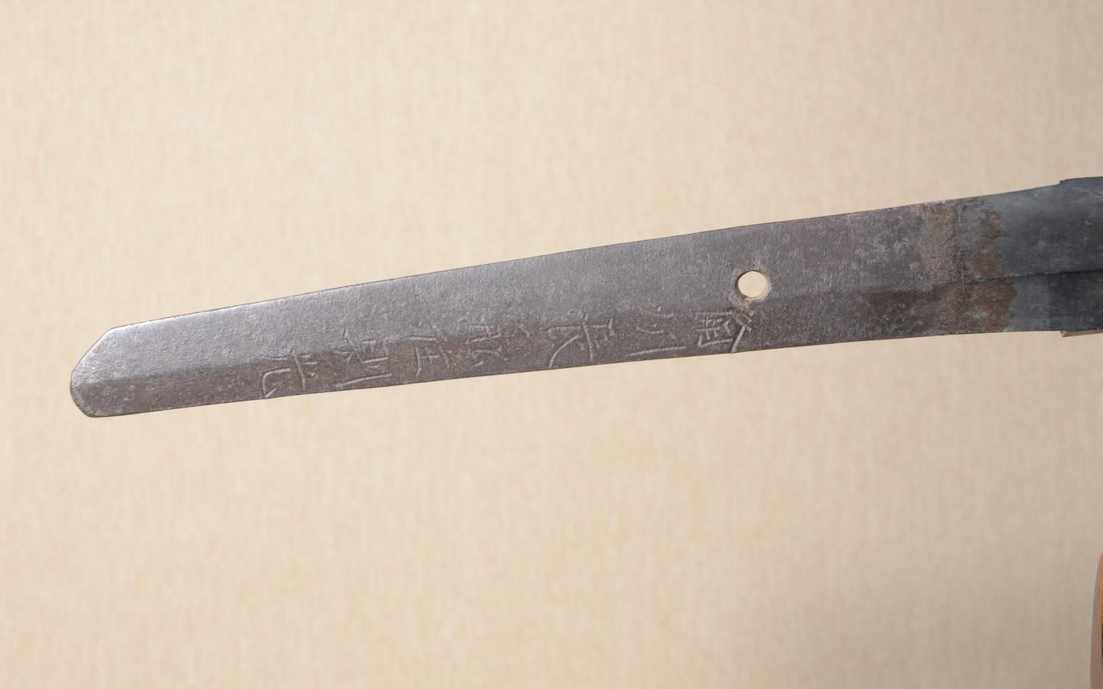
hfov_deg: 25.8
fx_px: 2405
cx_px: 552
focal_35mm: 80
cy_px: 329
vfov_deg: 16.3
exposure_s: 1/1.6
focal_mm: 52
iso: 400
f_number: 11
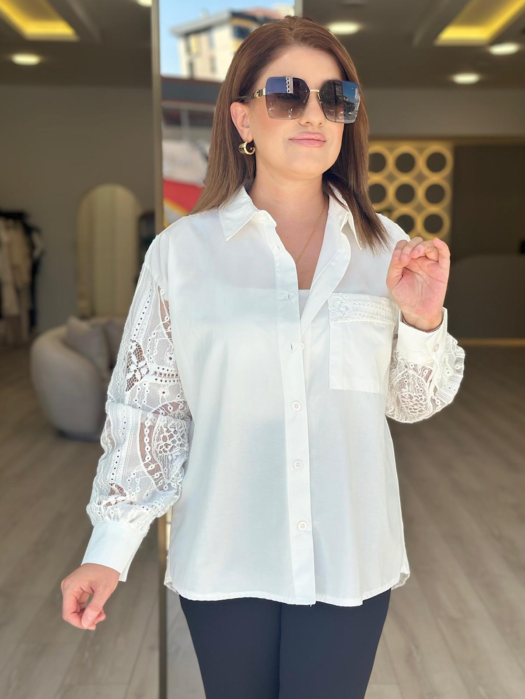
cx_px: 262
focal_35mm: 48
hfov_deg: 30.3
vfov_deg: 39.7
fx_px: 971
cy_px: 350
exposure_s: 1/1695
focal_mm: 6.86
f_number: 1.78
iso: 80
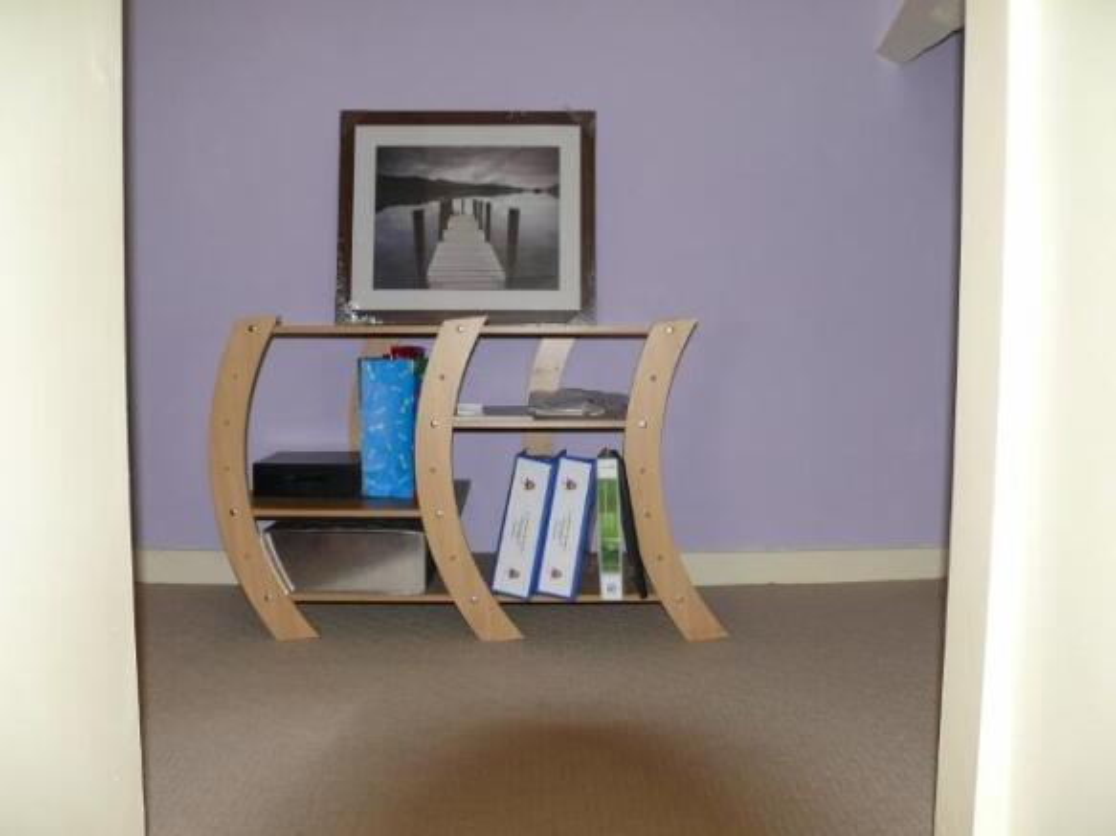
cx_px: 558
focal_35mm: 35
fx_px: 1128
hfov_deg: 52.6
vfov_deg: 40.7
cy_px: 418
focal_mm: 7.4
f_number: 2.8
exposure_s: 1/30
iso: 100
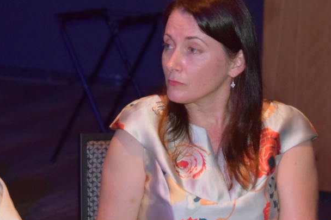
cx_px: 53
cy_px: 86
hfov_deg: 13.8
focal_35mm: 148
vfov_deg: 9.3
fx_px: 1360
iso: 3200
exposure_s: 1/60
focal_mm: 50
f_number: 4.8
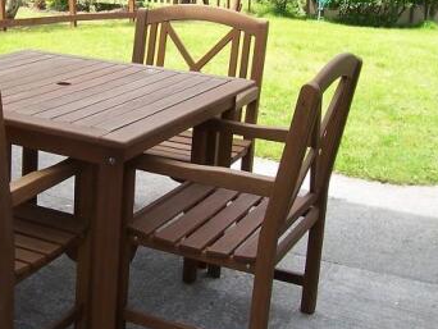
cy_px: 88
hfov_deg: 30.0
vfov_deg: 23.1
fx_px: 798
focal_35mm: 63
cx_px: 86
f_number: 5.6
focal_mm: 5.6
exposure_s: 1/180
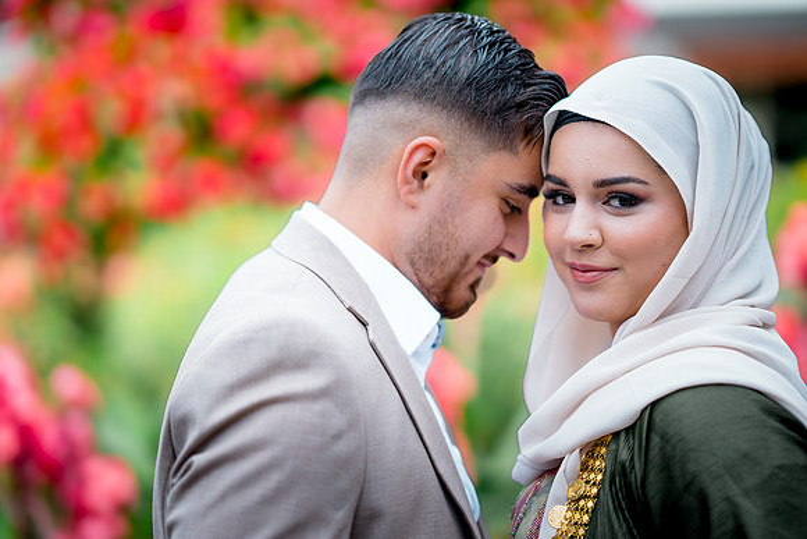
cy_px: 270
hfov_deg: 23.9
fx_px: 1906
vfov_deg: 16.1
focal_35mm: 85
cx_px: 404
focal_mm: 85
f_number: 1.4
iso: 100
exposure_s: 1/2000
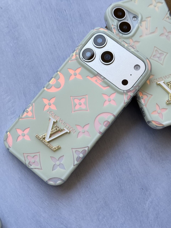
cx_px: 86
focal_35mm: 48
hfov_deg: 30.3
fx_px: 316
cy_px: 114
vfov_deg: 39.7
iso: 64
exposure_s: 1/928
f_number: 1.78
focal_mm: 6.76
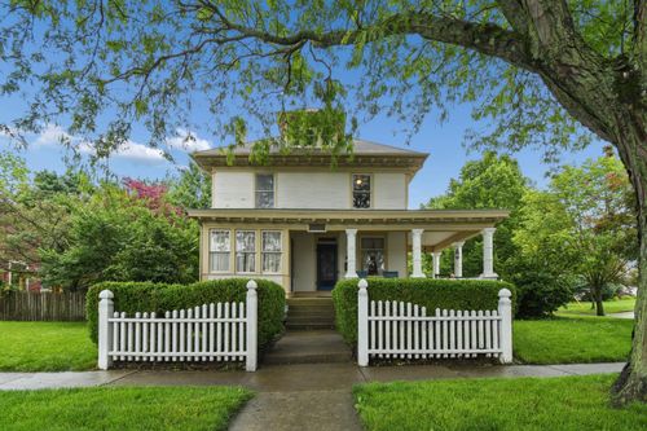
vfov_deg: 77.3
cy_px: 216
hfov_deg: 100.4
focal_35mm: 15
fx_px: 269
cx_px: 324
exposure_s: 1/30
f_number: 7.1
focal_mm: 10
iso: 63
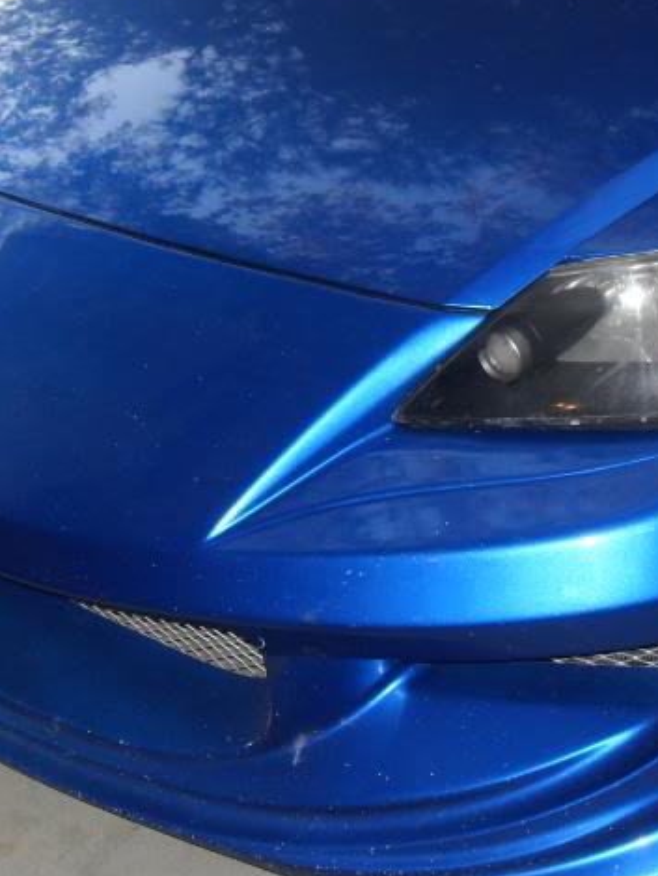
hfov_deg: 19.7
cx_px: 535
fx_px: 1874
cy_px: 328
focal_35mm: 74
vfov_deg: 26.2
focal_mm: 6.3
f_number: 2.8
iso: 100
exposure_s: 1/45
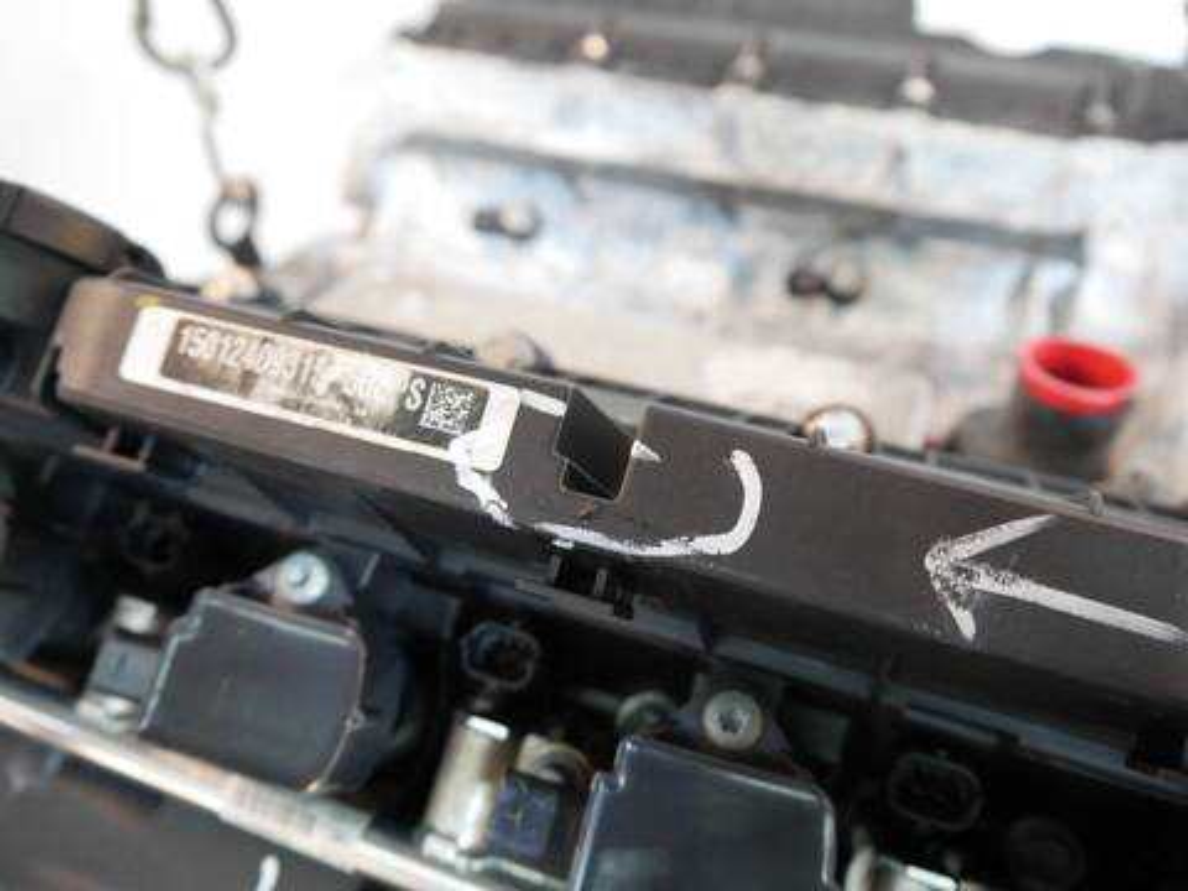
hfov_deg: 63.4
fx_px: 961
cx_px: 594
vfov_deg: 49.7
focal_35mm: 28
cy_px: 446
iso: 1000
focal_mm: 14
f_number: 3.5
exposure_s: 1/60
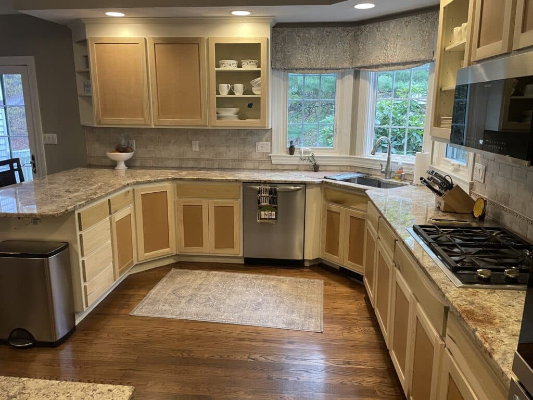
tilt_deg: -11.3
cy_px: 200
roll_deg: -0.1
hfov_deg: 67.3
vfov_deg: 53.1
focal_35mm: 26
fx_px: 400
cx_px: 266
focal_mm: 4.2
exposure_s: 1/60
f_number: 1.6
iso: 200
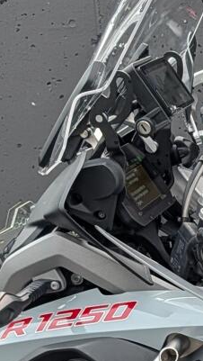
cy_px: 465
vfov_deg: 15.7
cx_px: 606
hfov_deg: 8.0
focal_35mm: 130
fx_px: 1242
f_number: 1.68
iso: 18
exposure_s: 1/426
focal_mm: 6.9
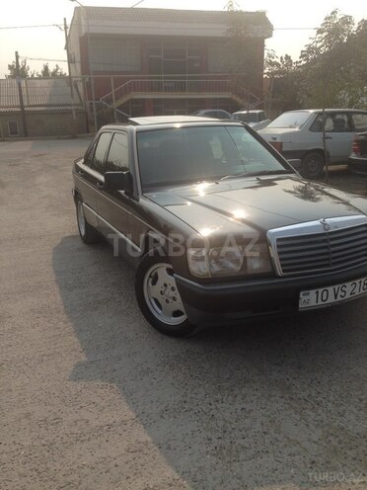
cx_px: 184
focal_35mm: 33
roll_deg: -0.1
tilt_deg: -14.0
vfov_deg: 55.4
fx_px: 466
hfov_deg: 42.9
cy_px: 245
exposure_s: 1/1808
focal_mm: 4.12
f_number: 2.4
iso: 50
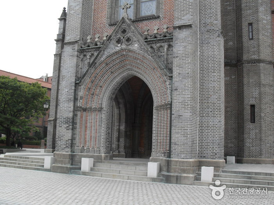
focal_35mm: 38
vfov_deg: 37.7
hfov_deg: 49.0
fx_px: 301
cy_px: 102
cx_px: 137
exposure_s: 1/90
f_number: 2.8
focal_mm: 6.3
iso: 80
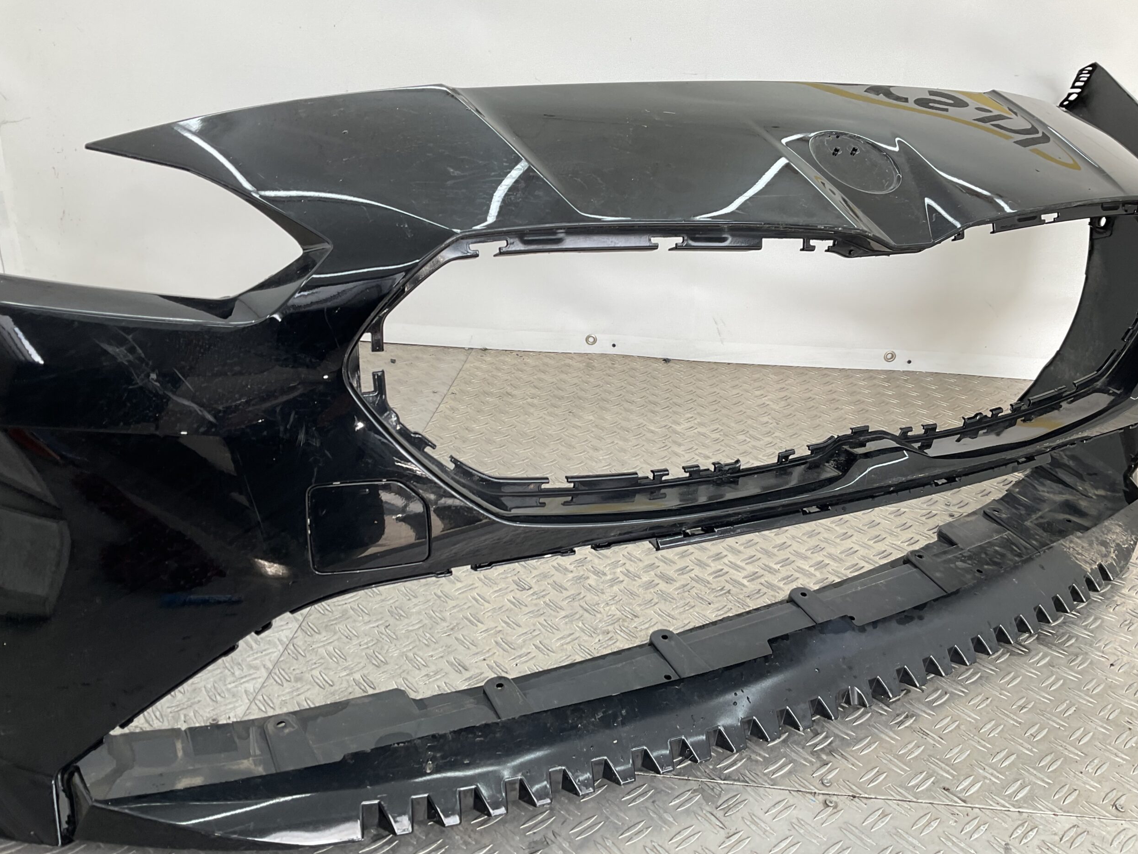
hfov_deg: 60.0
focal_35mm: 30
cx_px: 587
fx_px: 986
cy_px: 437
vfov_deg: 46.8
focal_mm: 3
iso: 16
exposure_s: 1/120
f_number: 1.8
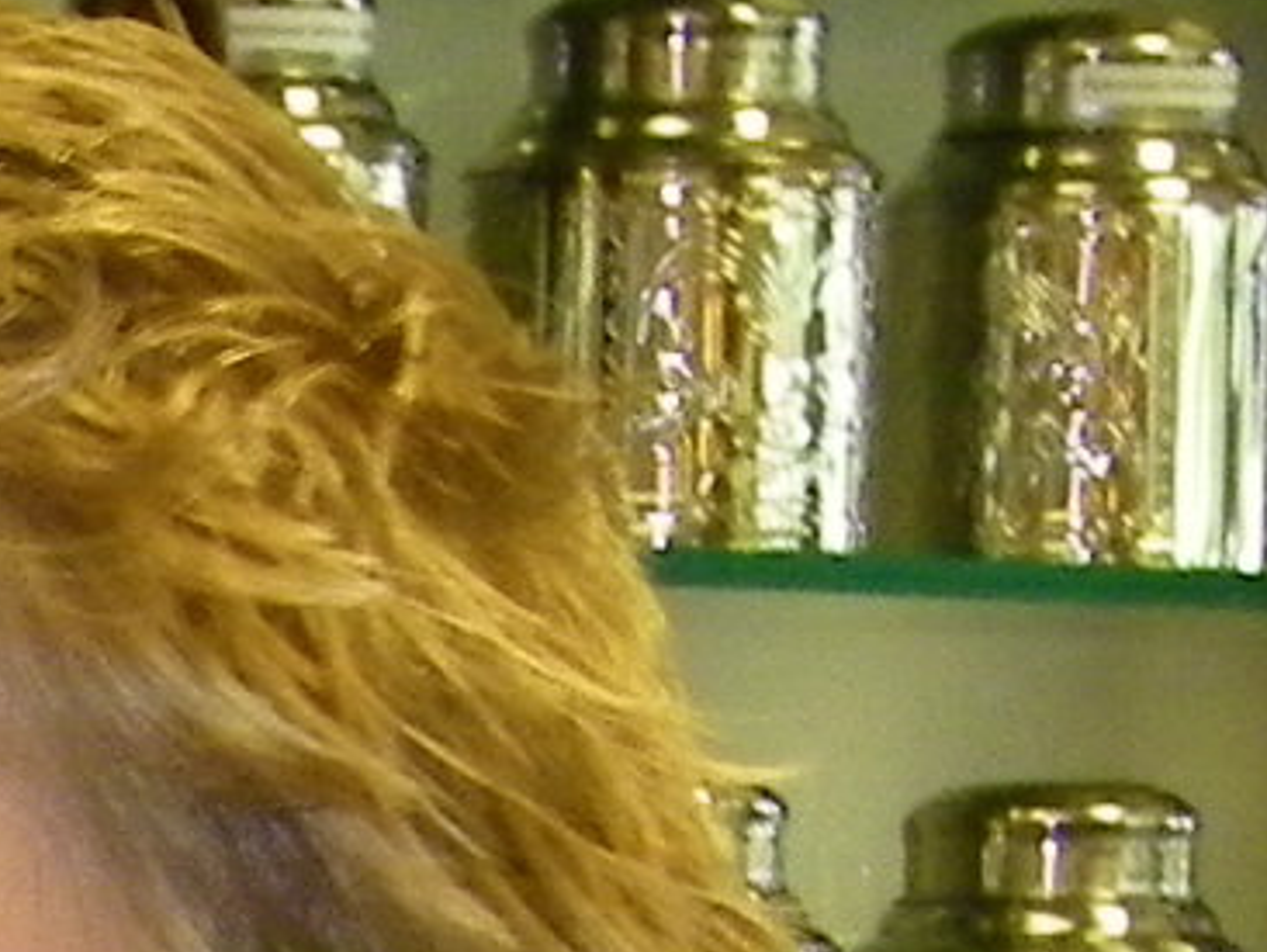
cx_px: -2243
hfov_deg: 4.9
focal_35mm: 389
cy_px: 3116
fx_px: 14247
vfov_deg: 3.7
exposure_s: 1/30
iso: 200
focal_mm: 9.8
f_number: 3.7
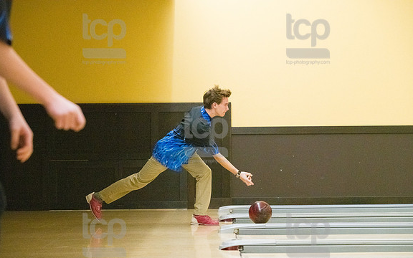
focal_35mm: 113
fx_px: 1272
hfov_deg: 18.4
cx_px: 206
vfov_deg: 11.6
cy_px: 138
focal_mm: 110
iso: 10000
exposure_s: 1/1000
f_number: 4.5
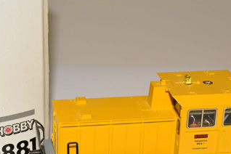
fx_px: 654
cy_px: 116
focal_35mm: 102
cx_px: 107
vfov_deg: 13.4
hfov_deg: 20.0
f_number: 13
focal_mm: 36
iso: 160
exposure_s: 1/60
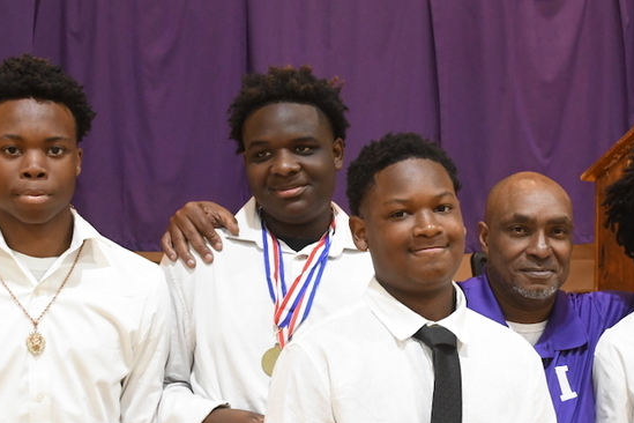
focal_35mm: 84
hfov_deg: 23.9
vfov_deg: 16.2
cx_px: 471
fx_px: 1479
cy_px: 293
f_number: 5.6
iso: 3200
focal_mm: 30
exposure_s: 1/100
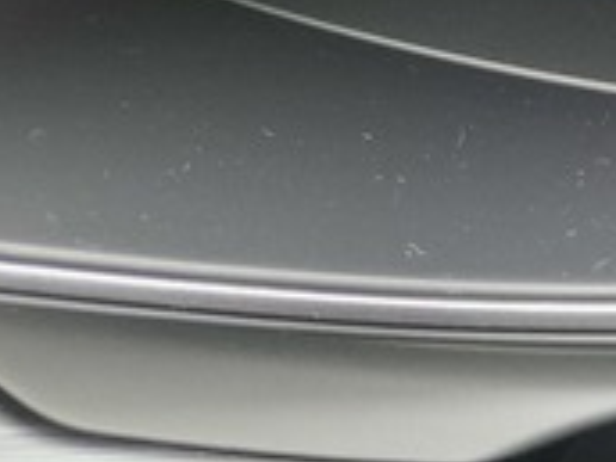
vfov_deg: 13.2
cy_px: -175
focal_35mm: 107
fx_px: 1904
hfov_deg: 14.0
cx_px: 1393
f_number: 1.8
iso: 200
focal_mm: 5.54
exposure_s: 1/120
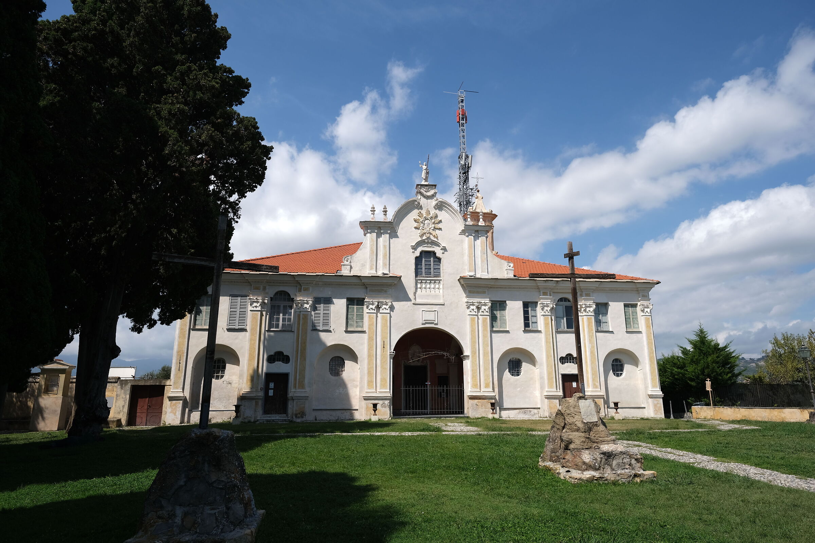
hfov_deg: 81.2
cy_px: 272
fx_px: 475
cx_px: 408
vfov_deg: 59.5
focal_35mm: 21
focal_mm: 14
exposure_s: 1/480
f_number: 5.6
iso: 80
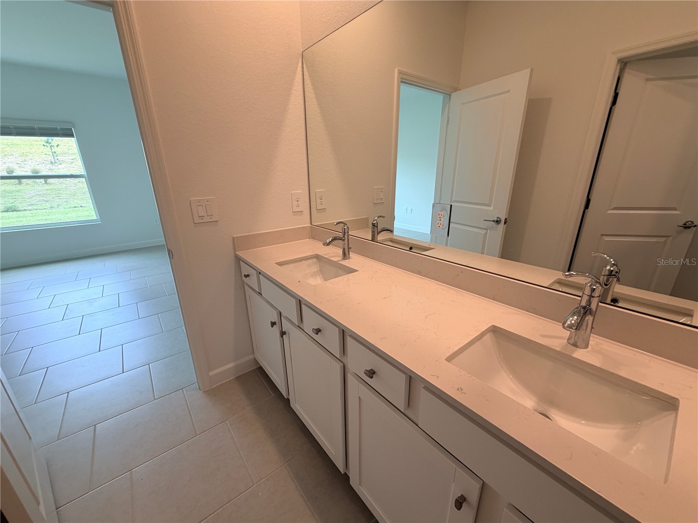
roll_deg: -0.1
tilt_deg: -17.8
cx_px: 349
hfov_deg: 102.1
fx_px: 282
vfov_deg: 85.7
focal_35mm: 14
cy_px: 262
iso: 100
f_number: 2.2
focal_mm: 2.22
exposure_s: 1/120
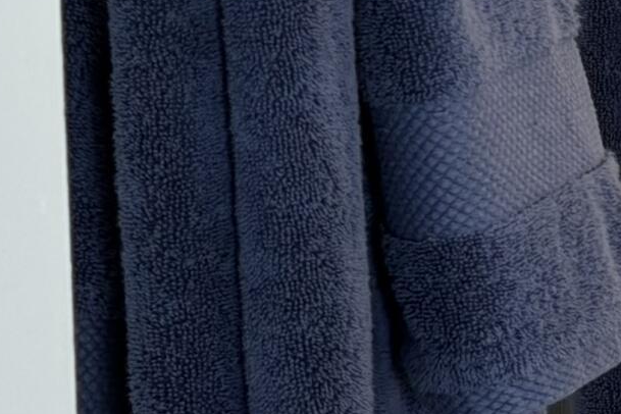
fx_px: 4243
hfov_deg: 8.0
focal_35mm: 246
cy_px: -189
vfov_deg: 5.5
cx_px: 1287
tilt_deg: -6.3
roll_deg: +1.9
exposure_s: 1/120
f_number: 1.78
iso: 64
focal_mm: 6.76
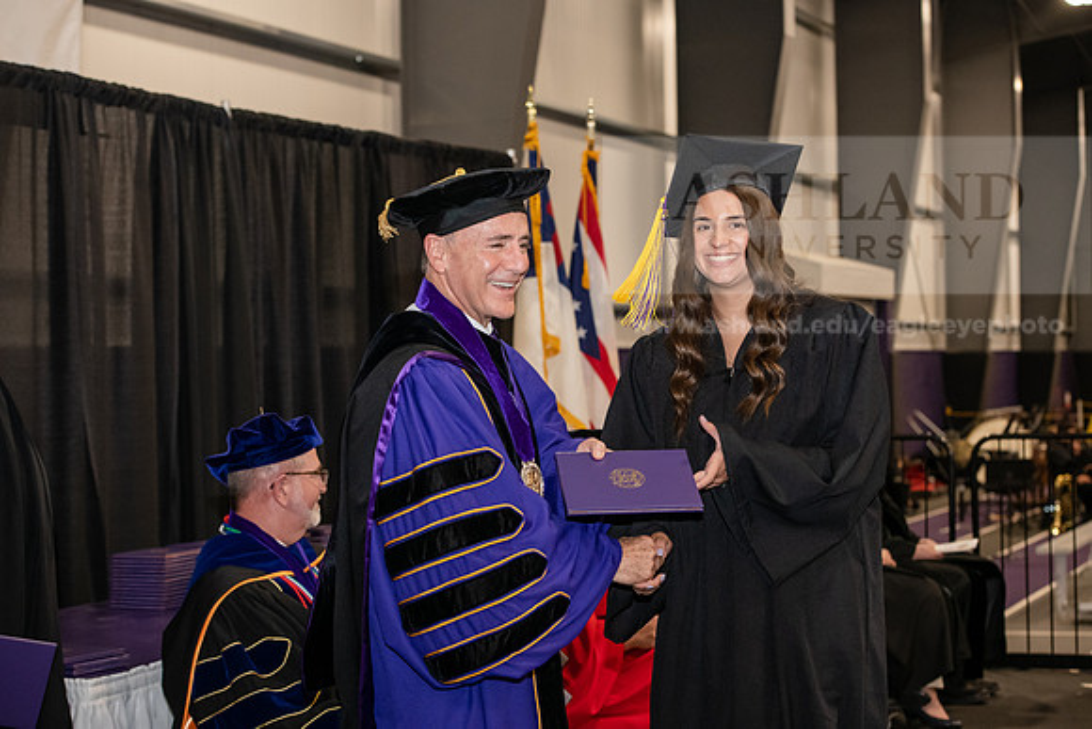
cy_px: 364
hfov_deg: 28.8
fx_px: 2124
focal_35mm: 70
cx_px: 546
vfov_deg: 19.5
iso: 2500
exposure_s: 1/200
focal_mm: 70
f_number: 5
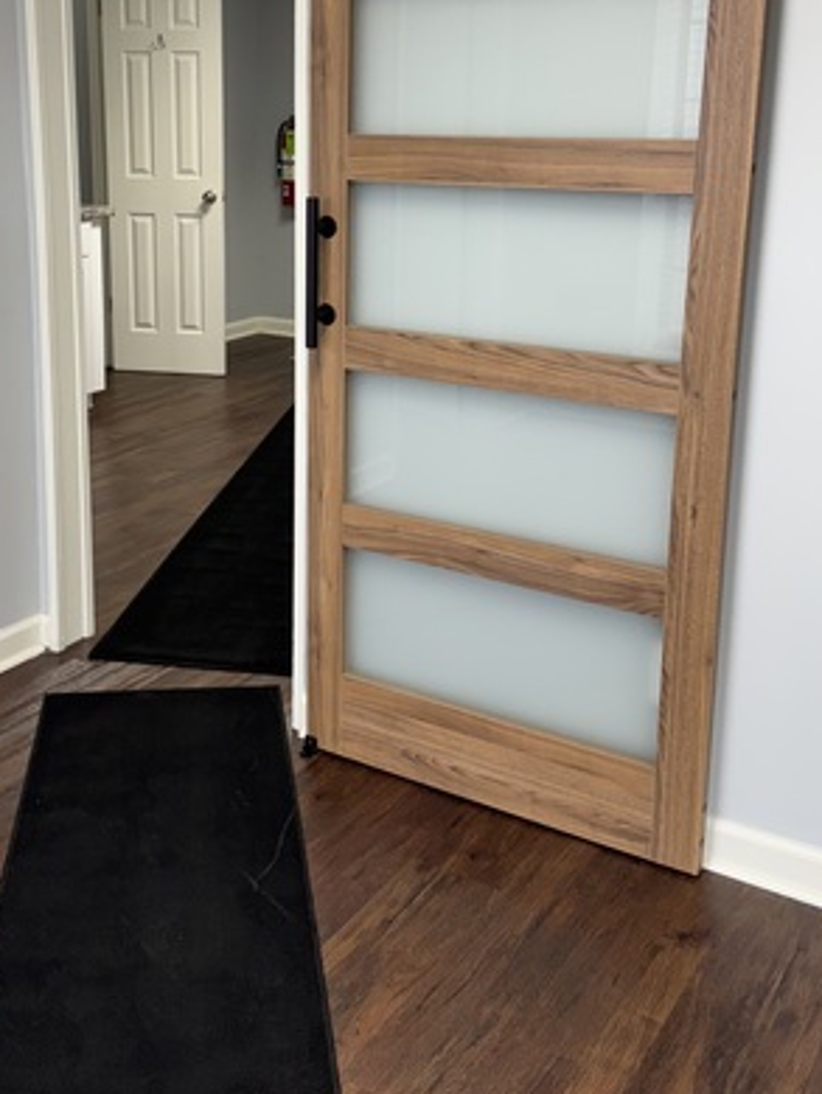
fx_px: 1297
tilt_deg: -12.4
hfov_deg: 35.0
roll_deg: -0.6
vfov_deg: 45.2
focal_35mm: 41
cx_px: 303
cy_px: 383
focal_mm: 6.76
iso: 100
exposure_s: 1/120
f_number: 1.78
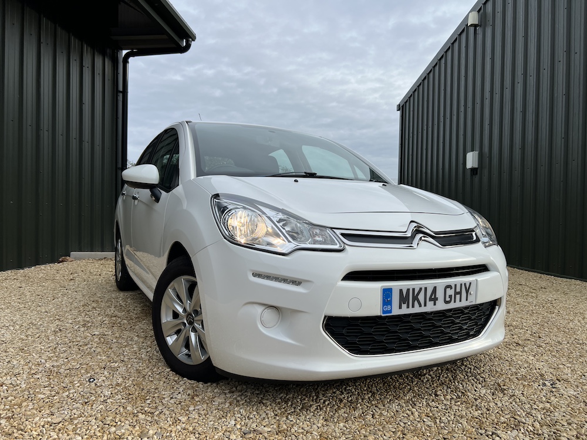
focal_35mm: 26
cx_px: 294
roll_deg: -0.5
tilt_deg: -1.4
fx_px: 441
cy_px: 220
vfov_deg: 53.1
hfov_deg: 67.3
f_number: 1.5
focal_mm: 5.7
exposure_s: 1/1838
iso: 50
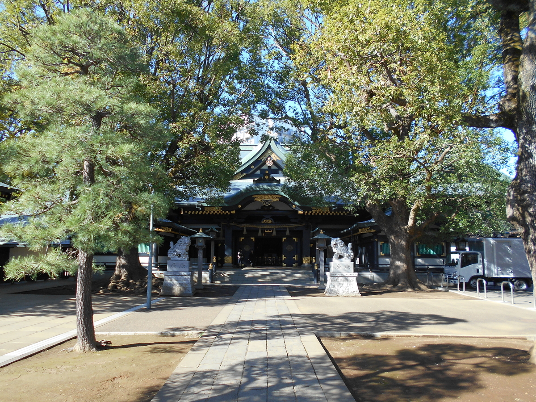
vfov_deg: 53.1
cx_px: 268
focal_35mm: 26
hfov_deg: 67.3
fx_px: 403
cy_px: 201
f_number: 3.2
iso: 80
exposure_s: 1/200
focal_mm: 4.6
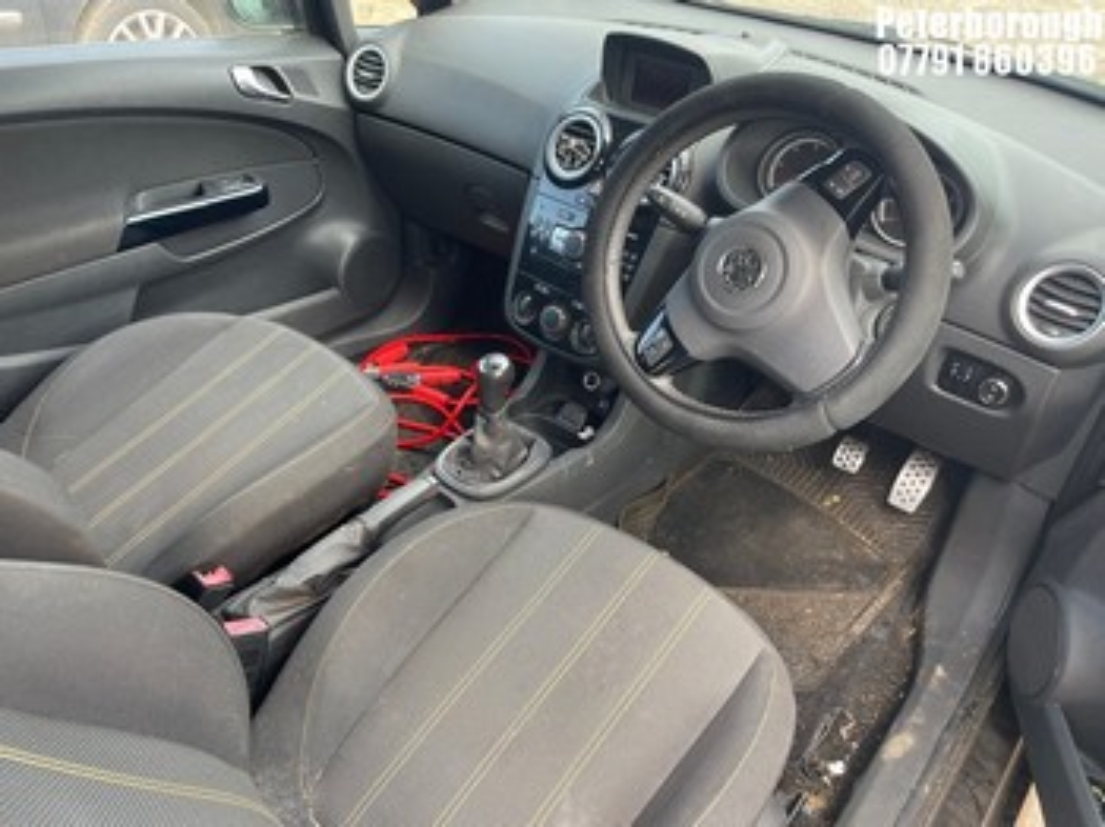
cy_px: 414
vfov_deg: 53.0
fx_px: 829
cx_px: 552
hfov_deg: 67.3
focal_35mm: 26
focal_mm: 4.2
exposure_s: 1/121
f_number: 1.6
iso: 64
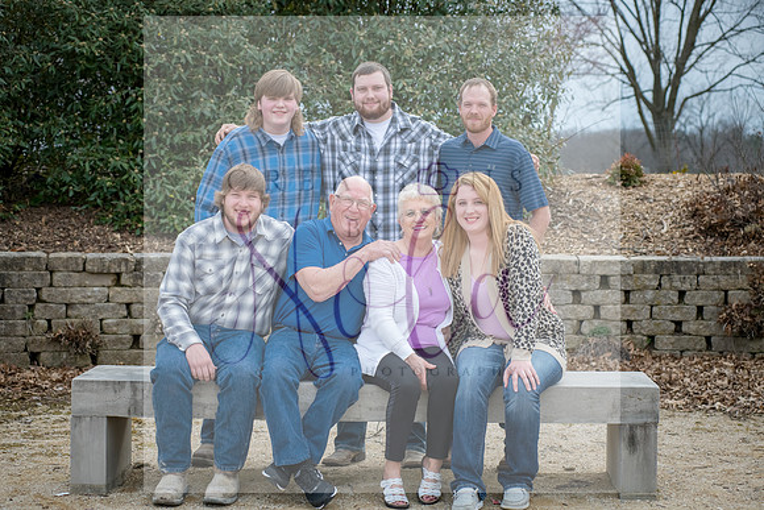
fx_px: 1698
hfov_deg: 25.4
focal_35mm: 80
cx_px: 382
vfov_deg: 17.1
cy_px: 255
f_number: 5.6
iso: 400
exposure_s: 1/640
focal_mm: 80
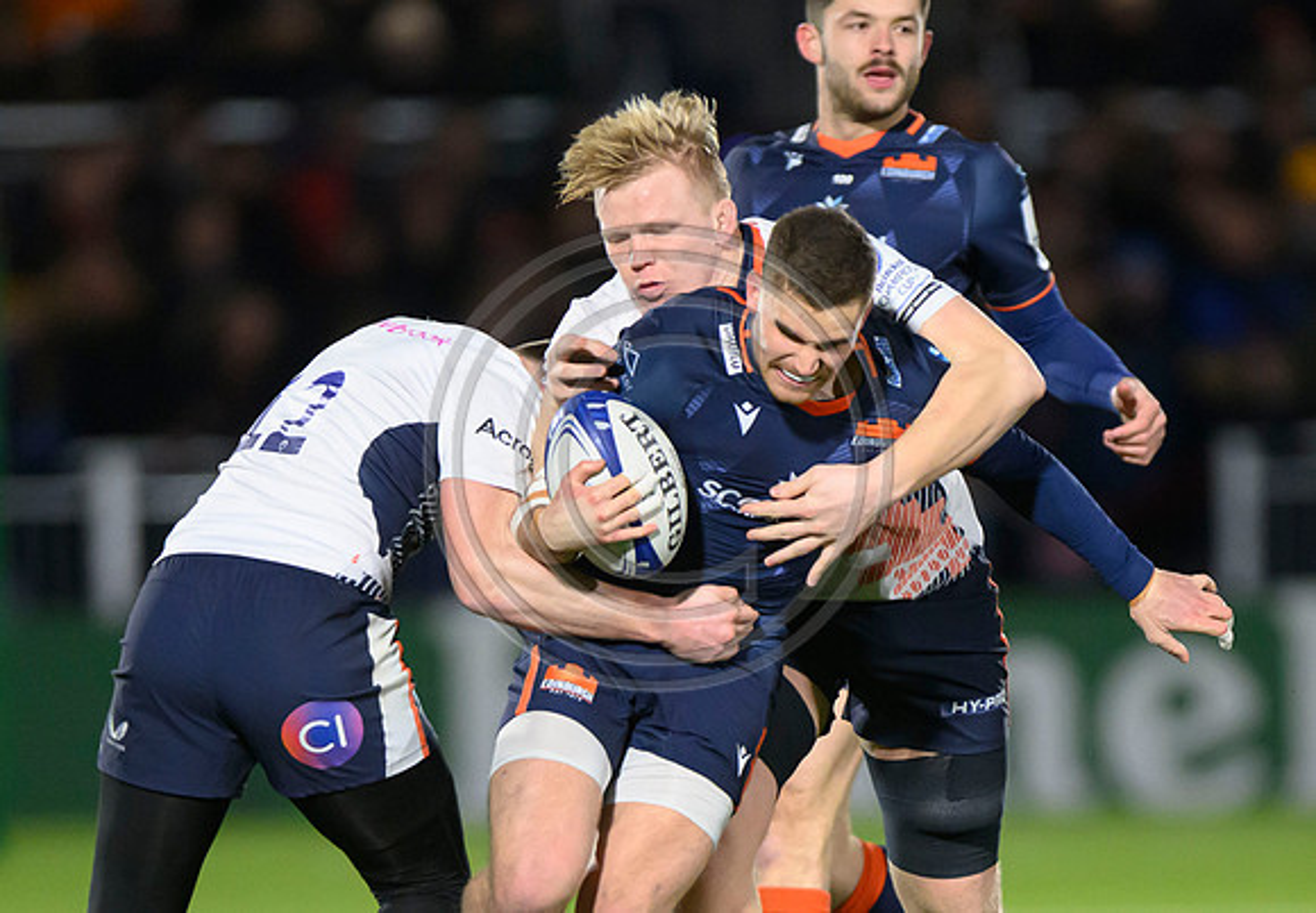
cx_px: 786
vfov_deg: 1.4
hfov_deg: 2.1
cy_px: 950
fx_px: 36362
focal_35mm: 983
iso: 4000
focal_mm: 400
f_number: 3.2
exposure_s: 1/1000
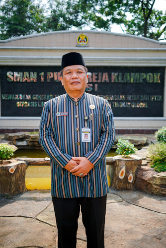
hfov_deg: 37.9
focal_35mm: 35
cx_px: 83
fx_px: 242
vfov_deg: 54.4
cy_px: 124
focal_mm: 35
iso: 200
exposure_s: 1/1000
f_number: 3.2
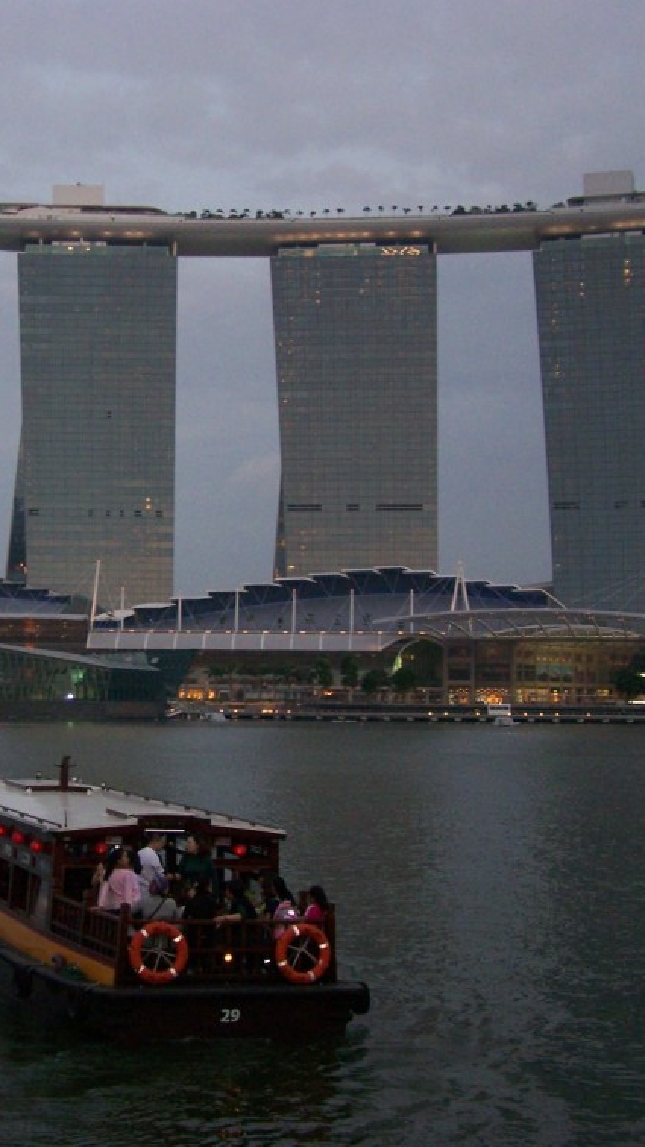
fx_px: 1795
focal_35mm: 59
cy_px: 577
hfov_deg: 20.1
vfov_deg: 35.5
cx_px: 127
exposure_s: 1/60
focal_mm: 6.7
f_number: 2.8
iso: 160
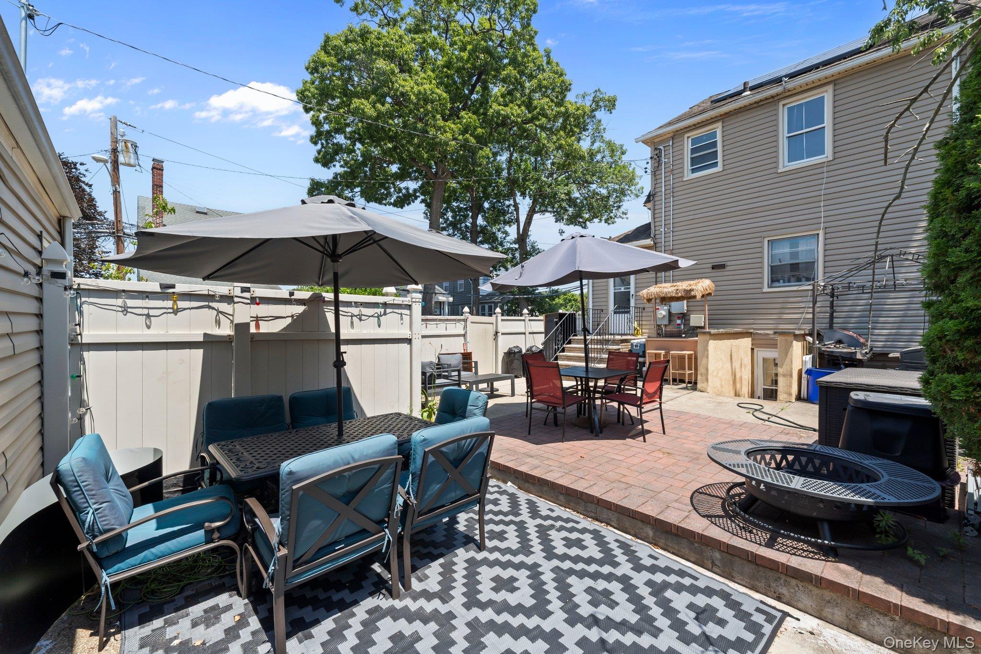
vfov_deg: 81.2
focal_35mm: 14
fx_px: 381
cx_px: 490
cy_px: 327
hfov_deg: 104.3
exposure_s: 1/500
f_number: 10
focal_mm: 14
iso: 500
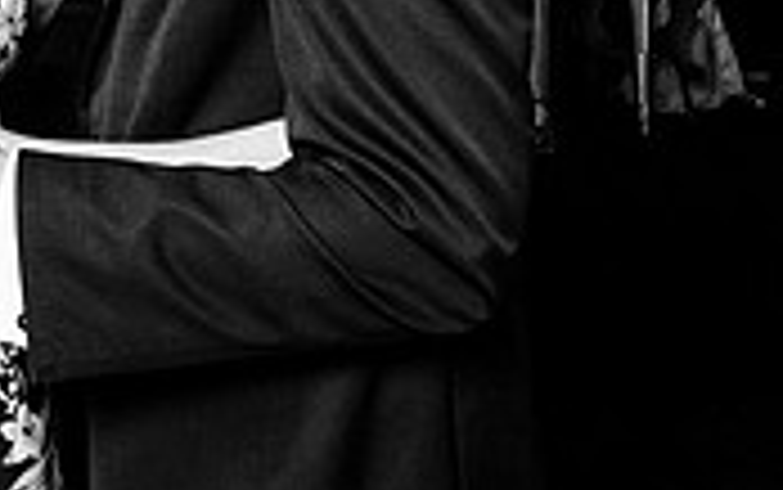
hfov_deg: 18.2
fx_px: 2349
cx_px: -80
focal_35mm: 110
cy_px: -145
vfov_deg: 11.6
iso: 2000
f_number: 5.6
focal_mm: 29
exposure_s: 1/200
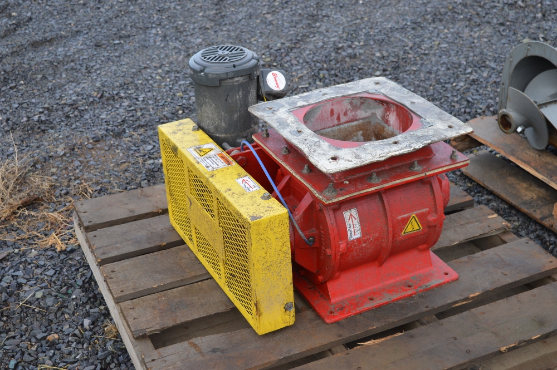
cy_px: 185
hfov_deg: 36.9
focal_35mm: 54
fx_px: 835
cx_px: 278
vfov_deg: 25.0
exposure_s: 1/125
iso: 220
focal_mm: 36
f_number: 5.6
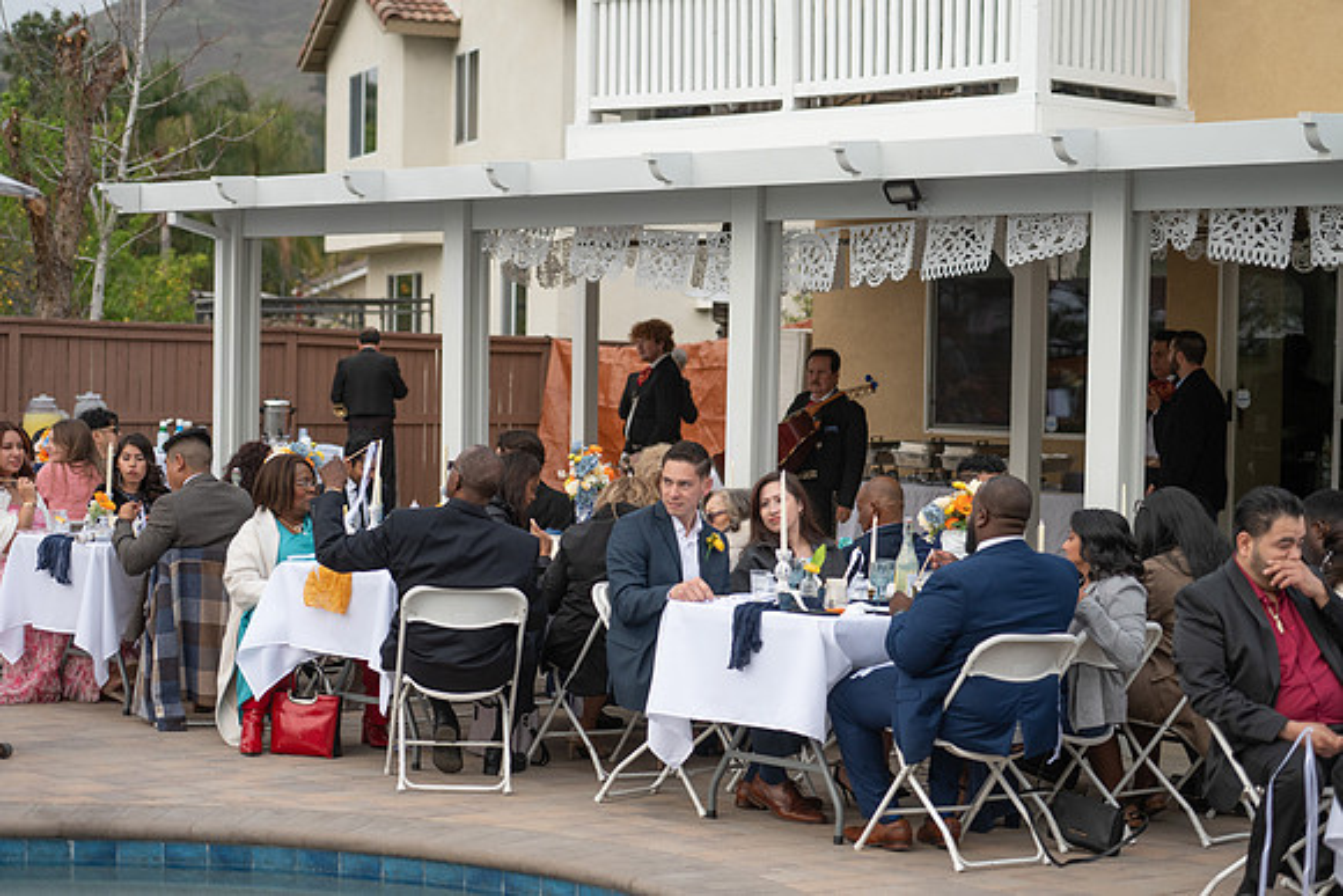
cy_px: 448
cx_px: 672
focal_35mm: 70
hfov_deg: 28.8
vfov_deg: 19.5
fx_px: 2612
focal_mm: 70
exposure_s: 1/1600
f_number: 2.8
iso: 400
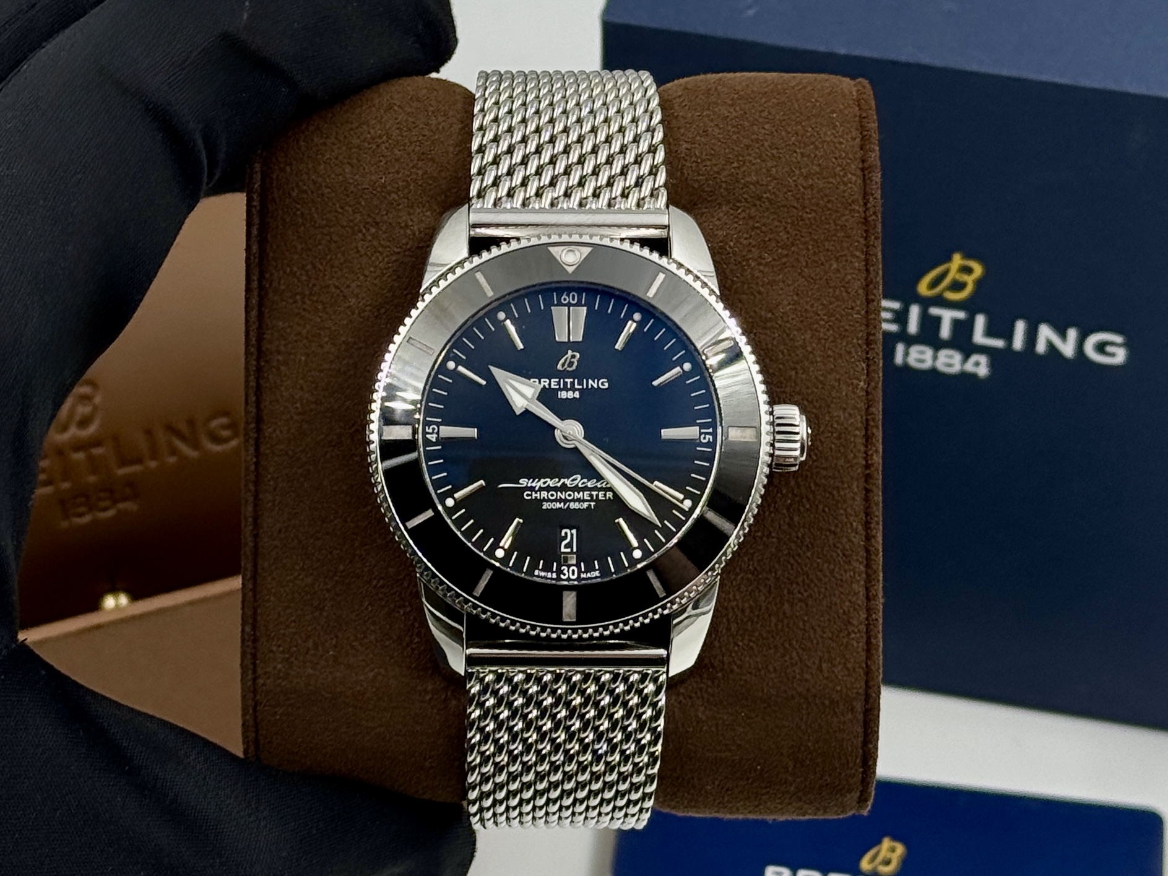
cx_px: 584
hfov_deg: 39.7
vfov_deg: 30.3
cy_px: 438
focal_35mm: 48
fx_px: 1619
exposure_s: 1/309
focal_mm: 6.76
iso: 64
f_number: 1.78
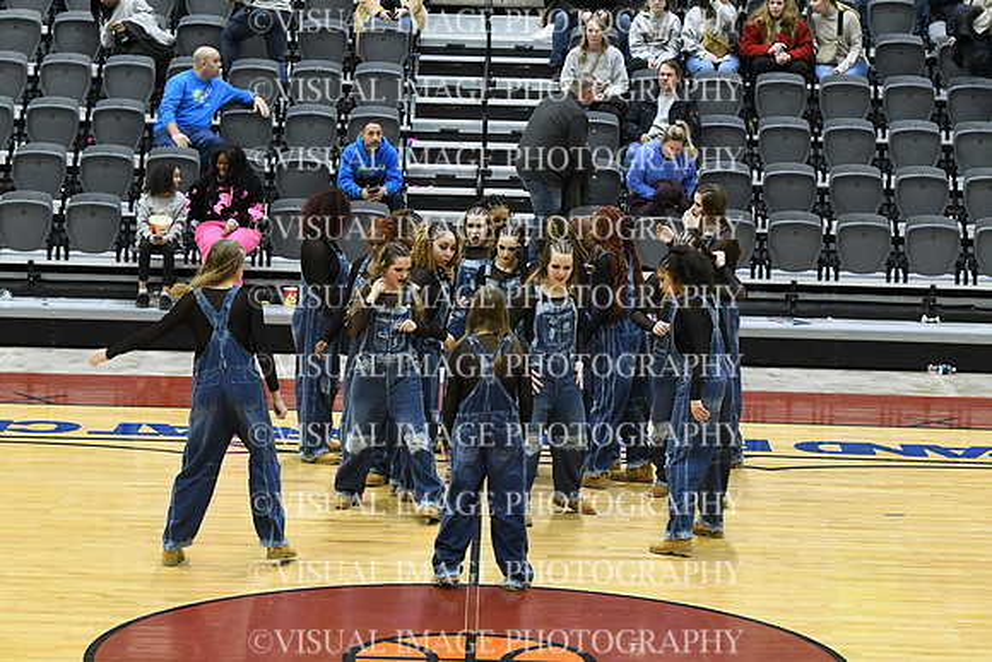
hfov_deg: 15.9
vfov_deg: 10.6
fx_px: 3555
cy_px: 331
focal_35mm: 129
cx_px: 496
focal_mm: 86
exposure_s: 1/250
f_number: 4
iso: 4000
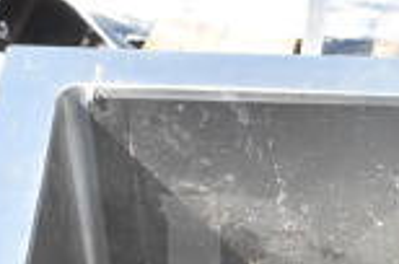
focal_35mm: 143
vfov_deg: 9.3
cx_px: 389
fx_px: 1582
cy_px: 400
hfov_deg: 14.2
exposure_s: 1/500
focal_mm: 24
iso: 1600
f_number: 11
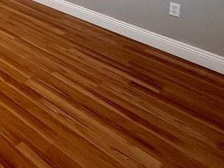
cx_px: -96
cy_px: -91
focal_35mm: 46
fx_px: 298
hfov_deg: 29.2
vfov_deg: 24.0
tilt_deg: -5.3
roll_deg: -3.3
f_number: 2.2
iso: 500
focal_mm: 2.22
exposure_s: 1/120
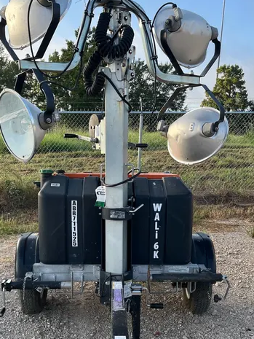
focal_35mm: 41
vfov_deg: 44.7
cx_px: 118
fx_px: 401
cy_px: 240
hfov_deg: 35.1
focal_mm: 5.1
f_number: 1.6
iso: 50
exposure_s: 1/598
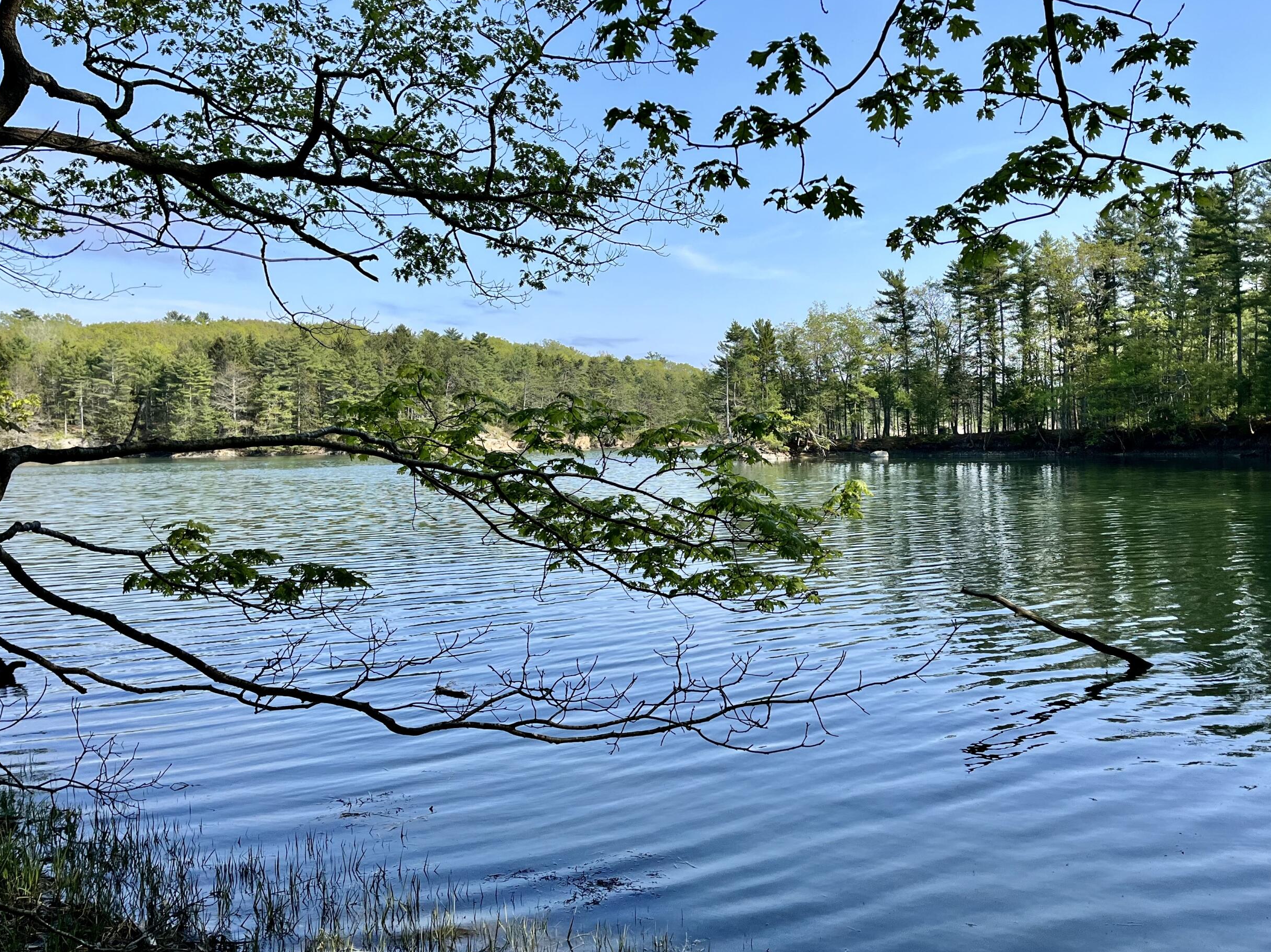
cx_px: 741
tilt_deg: -4.1
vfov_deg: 44.2
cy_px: 483
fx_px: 1175
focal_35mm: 32
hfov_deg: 56.5
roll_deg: +0.9
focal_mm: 5.1
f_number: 1.6
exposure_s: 1/2632
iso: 50
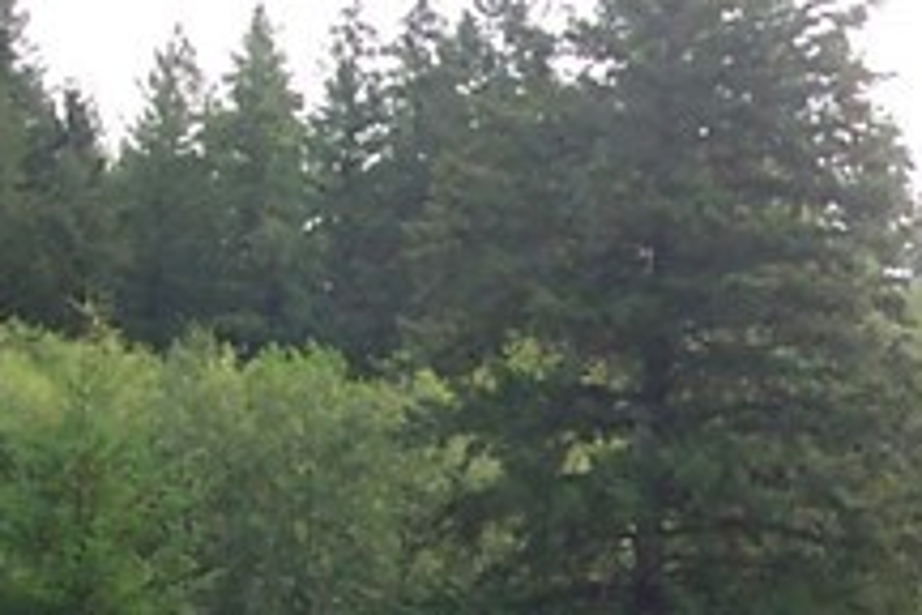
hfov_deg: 10.7
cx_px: 943
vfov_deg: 7.1
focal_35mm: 191
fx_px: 4891
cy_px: 794
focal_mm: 8
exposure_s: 1/250
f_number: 4.8
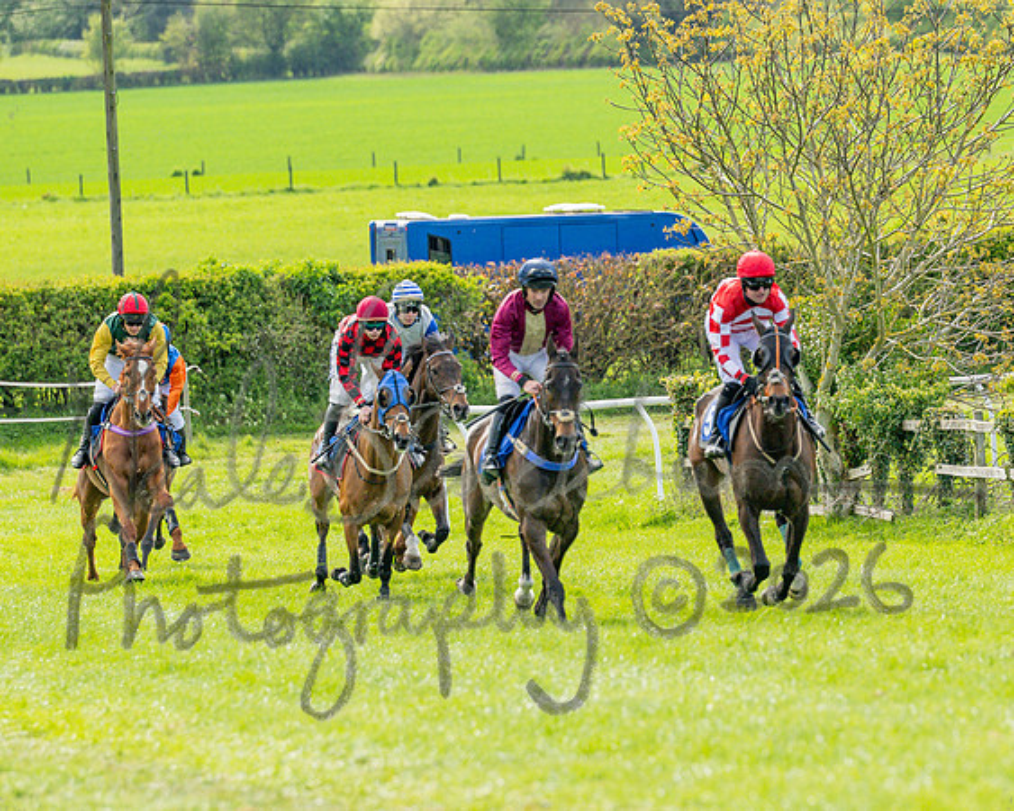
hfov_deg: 5.4
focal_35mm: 360
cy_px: 462
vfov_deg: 4.3
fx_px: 10810
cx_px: 632
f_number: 4
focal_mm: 180
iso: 400
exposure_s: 1/2000
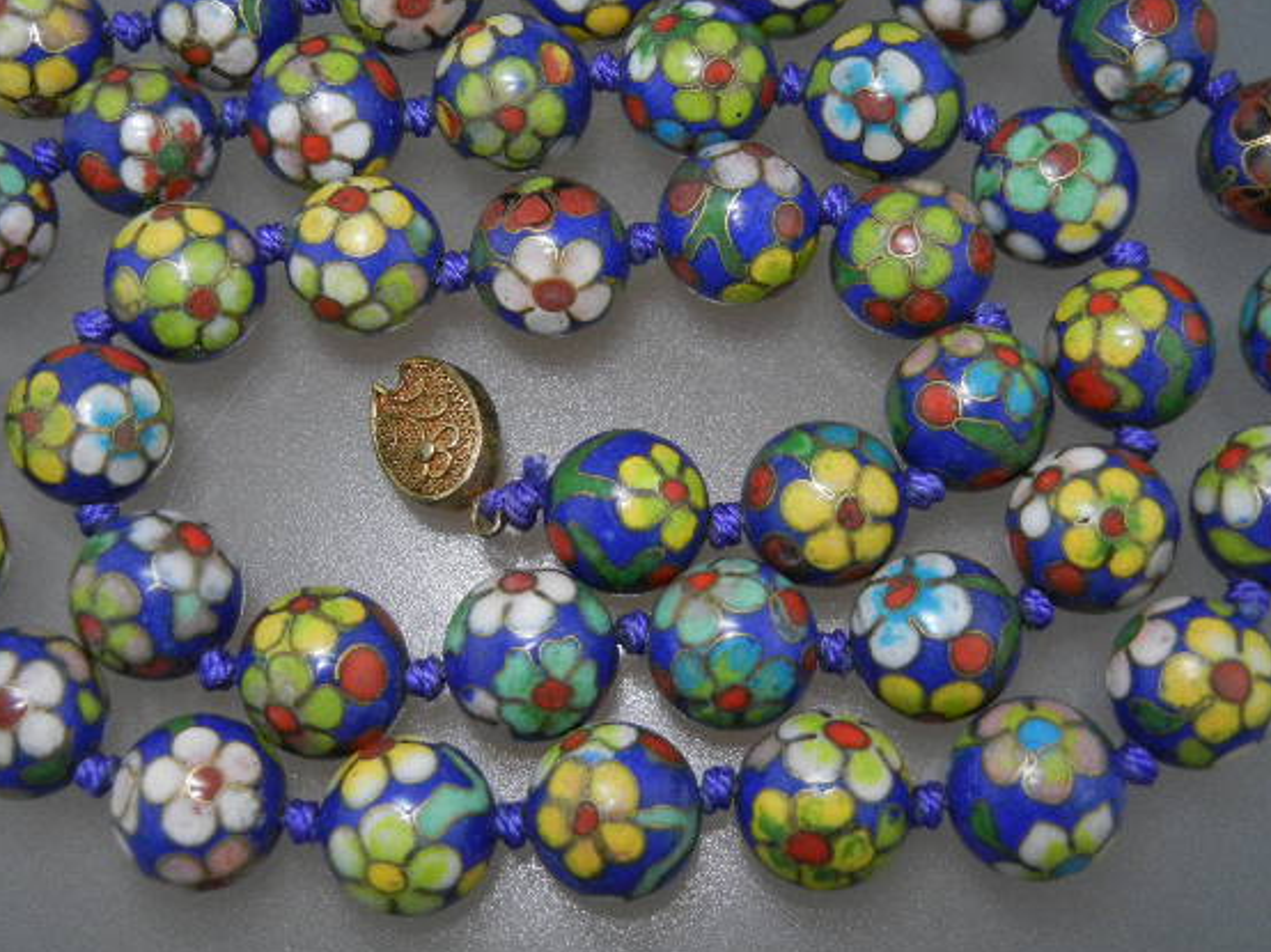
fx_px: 1908
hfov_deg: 36.8
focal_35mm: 52
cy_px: 413
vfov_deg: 28.0
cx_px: 615
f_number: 7.6
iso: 800
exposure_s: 1/30
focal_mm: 8.1
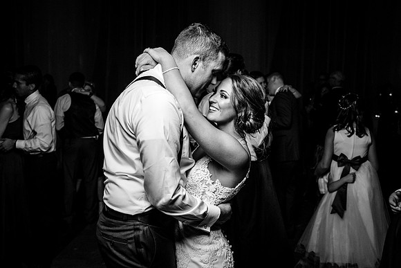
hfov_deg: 43.8
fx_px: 499
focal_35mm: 45
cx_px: 208
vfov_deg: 29.9
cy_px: 112
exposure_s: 1/200
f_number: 4
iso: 2000
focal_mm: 35
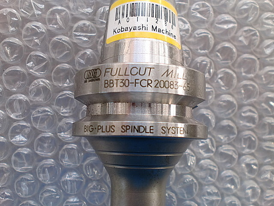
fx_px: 277
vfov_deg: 40.7
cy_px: 103
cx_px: 137
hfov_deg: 52.6
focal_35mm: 35
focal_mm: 6.3
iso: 64
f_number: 3.1
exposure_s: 1/60
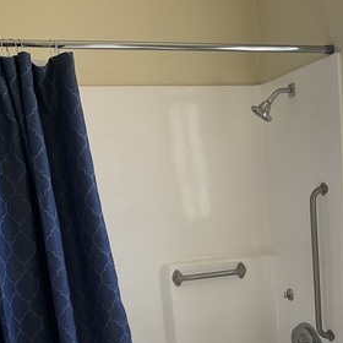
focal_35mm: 61
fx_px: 684
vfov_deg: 26.6
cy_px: 346
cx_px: 283
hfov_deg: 27.5
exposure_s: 1/122
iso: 25
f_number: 1.8
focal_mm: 3
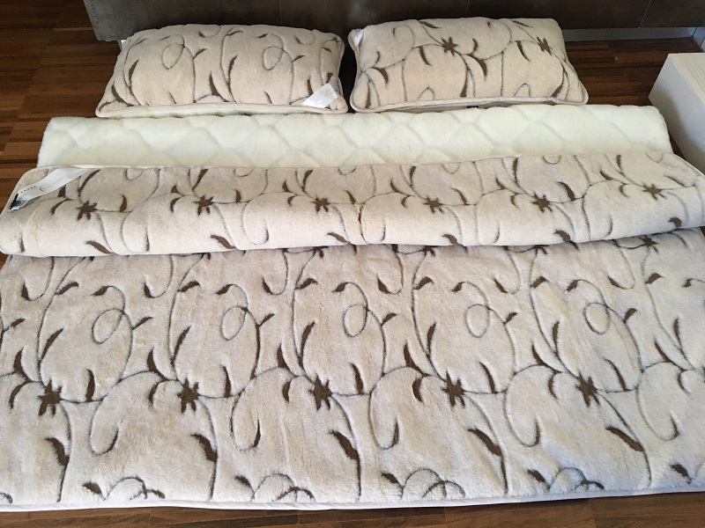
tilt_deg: -52.3
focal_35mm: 29
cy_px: 264
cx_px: 352
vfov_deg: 48.2
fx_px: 591
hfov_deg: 61.7
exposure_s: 1/33
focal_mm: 4.15
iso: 100
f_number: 2.2
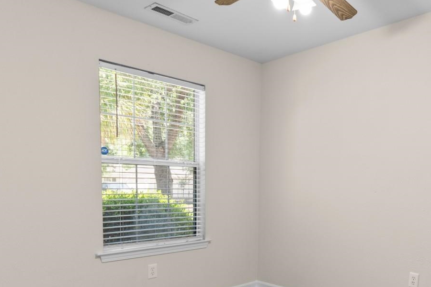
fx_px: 323
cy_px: 159
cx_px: 321
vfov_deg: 47.8
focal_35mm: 27
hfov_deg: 63.6
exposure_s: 1/8
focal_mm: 10
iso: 100
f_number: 4.5
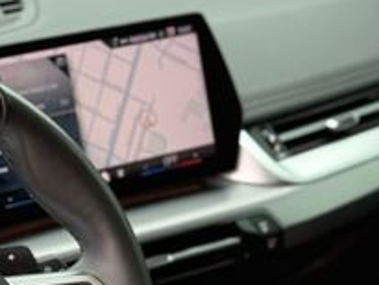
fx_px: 1205
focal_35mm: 110
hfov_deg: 17.5
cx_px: 4
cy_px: 309
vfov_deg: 13.2
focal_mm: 6.76
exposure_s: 1/242
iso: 160
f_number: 1.78
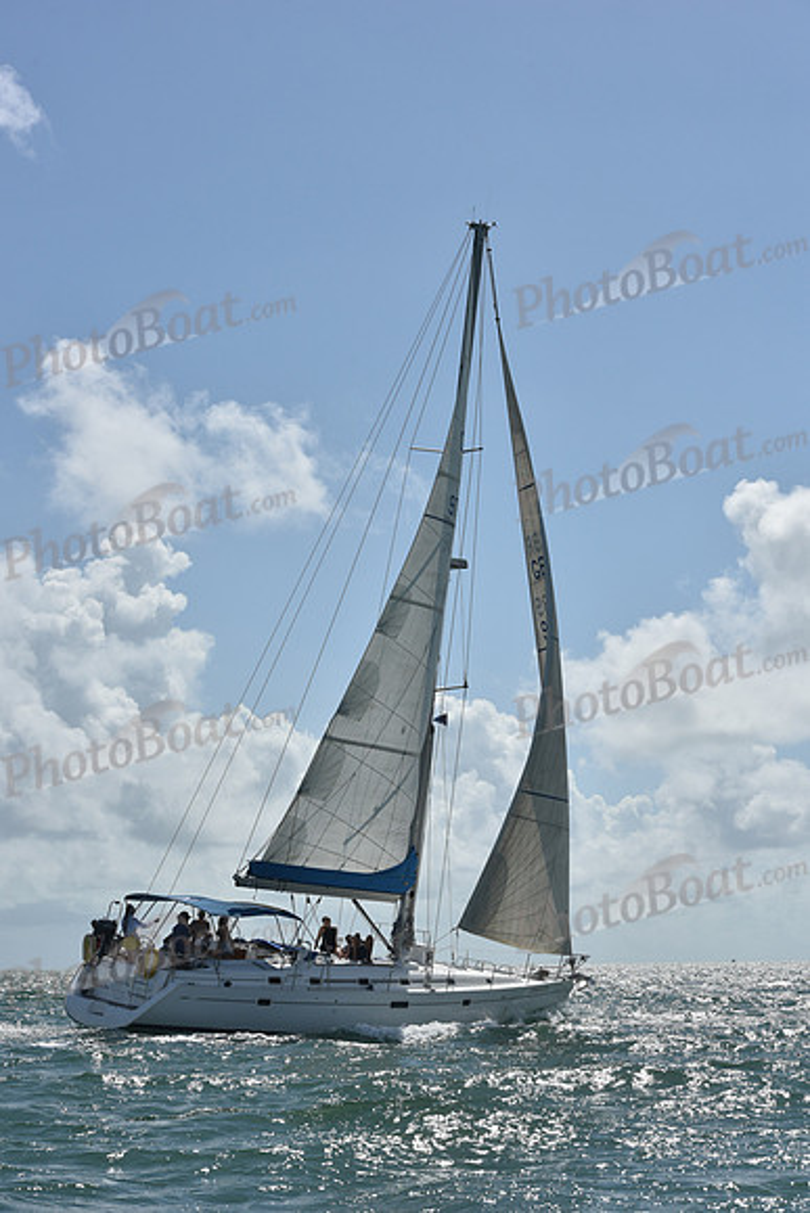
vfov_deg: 28.8
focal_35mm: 70
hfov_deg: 19.5
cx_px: 405
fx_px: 2361
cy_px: 606
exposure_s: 1/1600
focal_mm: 70
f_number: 11
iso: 250
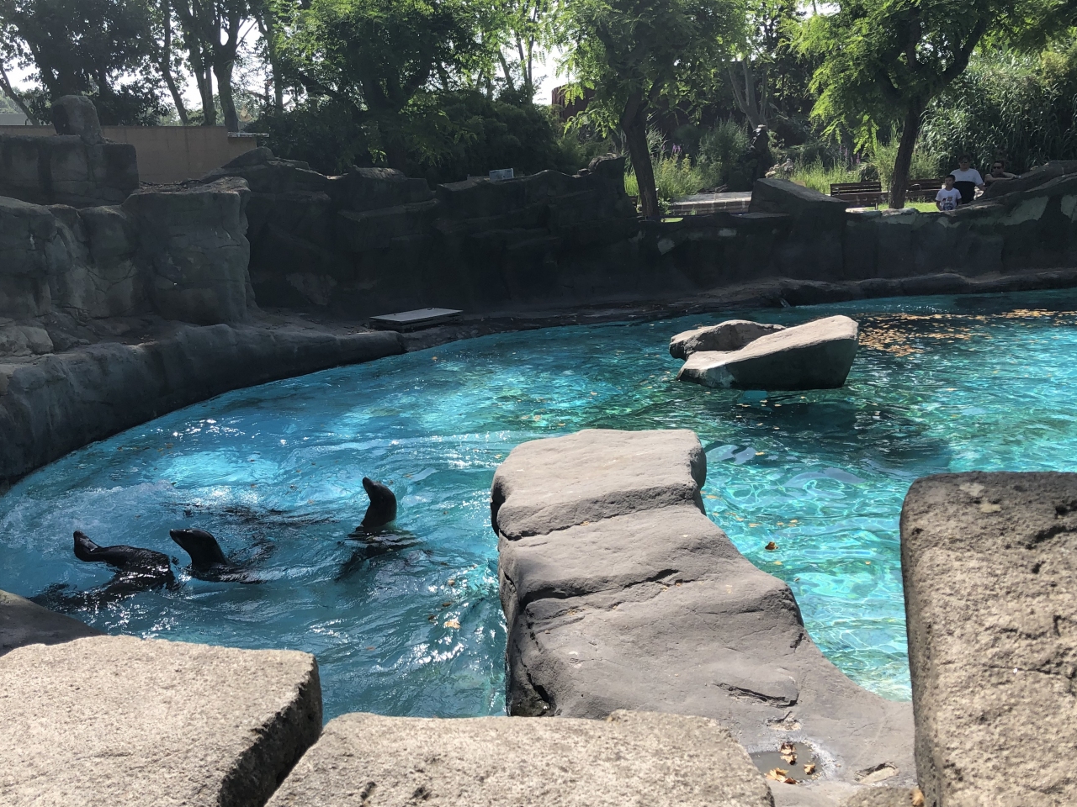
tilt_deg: -9.8
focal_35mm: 35
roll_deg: +2.2
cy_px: 404
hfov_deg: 52.2
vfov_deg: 40.7
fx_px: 1089
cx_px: 427
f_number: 1.8
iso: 20
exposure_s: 1/1171
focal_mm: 3.99
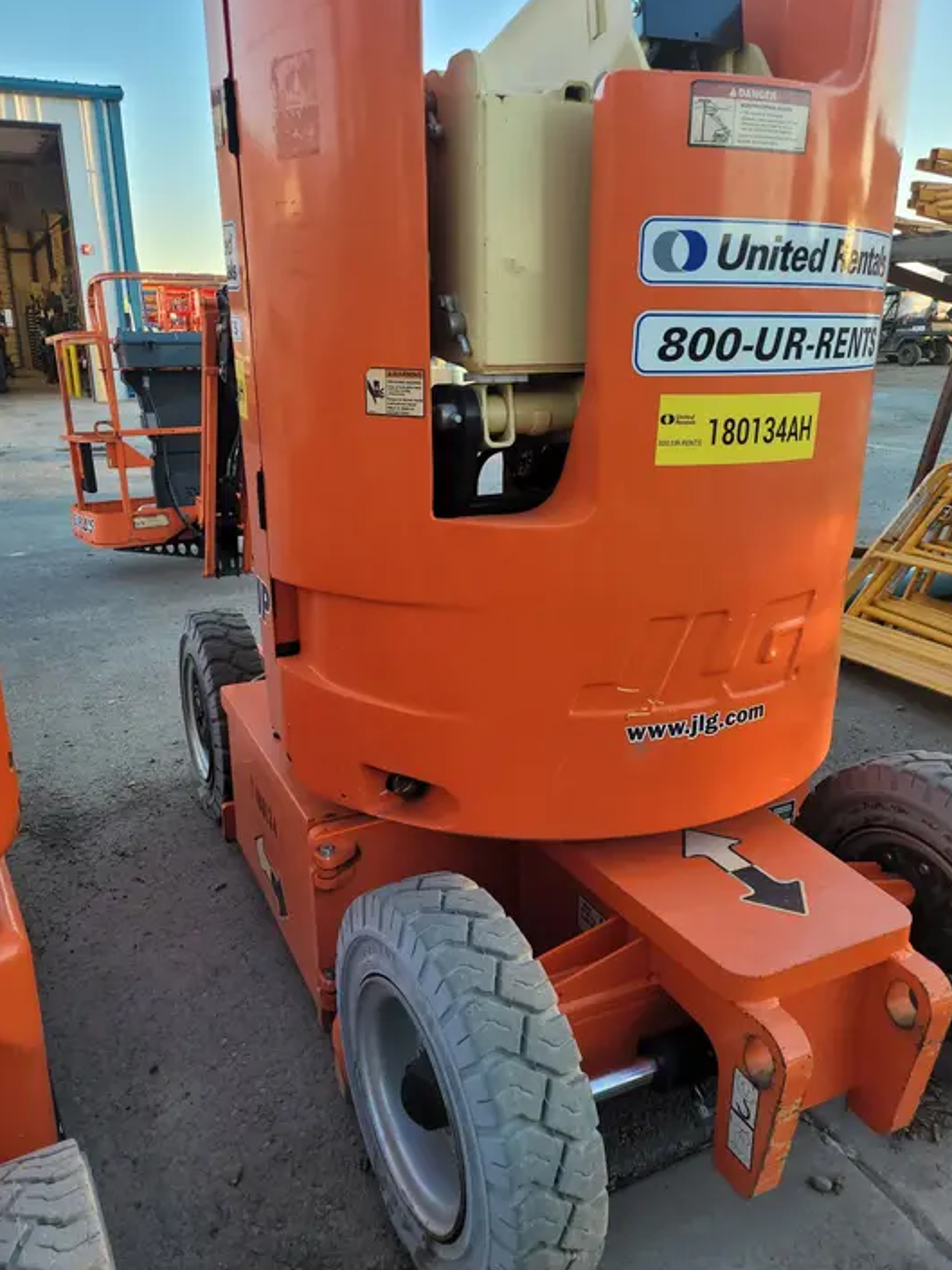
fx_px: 991
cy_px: 620
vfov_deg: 65.3
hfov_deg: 51.3
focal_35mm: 27
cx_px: 464
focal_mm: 5.4
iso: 40
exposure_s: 1/120
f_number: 1.8
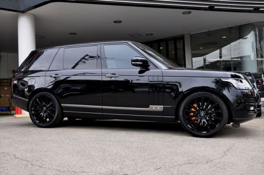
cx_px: 132
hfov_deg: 53.2
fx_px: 264
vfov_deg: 36.8
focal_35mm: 36
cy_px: 88
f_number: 9
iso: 200
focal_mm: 24
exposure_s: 1/80
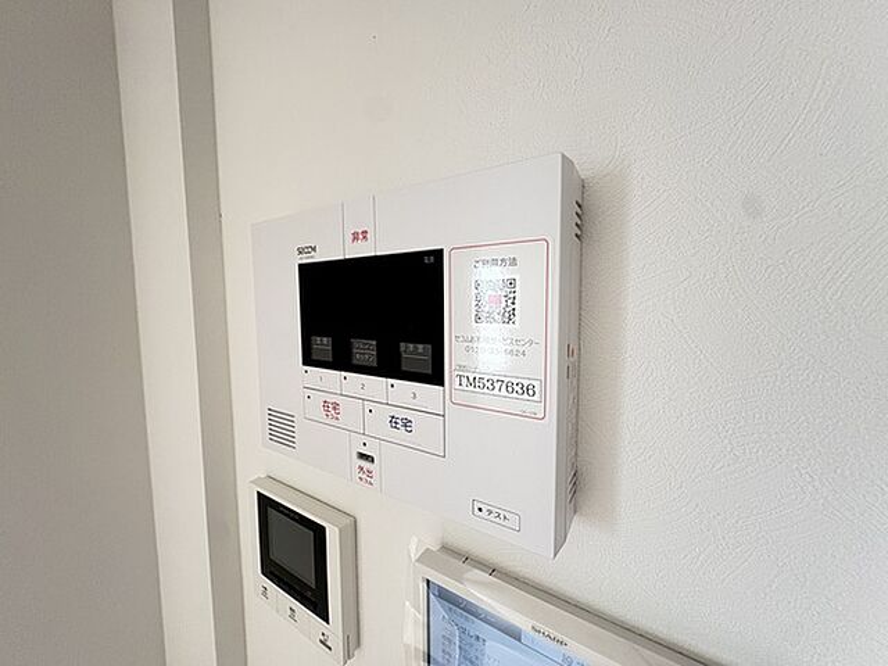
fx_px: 359
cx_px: 444
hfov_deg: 102.1
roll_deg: +2.0
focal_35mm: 14
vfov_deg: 85.7
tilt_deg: -5.4
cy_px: 333
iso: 250
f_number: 2.2
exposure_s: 1/60
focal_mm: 2.22
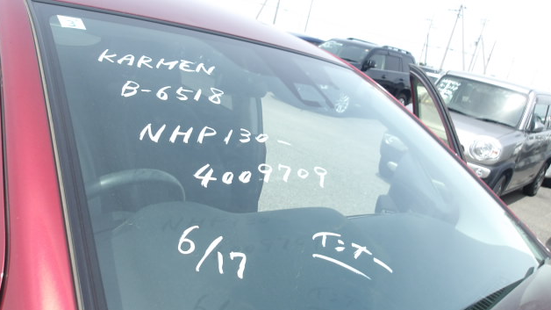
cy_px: 162
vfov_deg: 38.9
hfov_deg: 64.3
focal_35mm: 30
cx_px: 276
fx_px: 438
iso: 100
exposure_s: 1/60
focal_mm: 4.9
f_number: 10.4
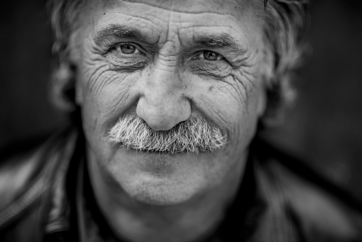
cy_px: 121
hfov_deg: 23.9
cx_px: 181
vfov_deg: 16.1
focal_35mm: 85
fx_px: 855
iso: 400
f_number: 1.4
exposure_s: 1/3200
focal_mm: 85
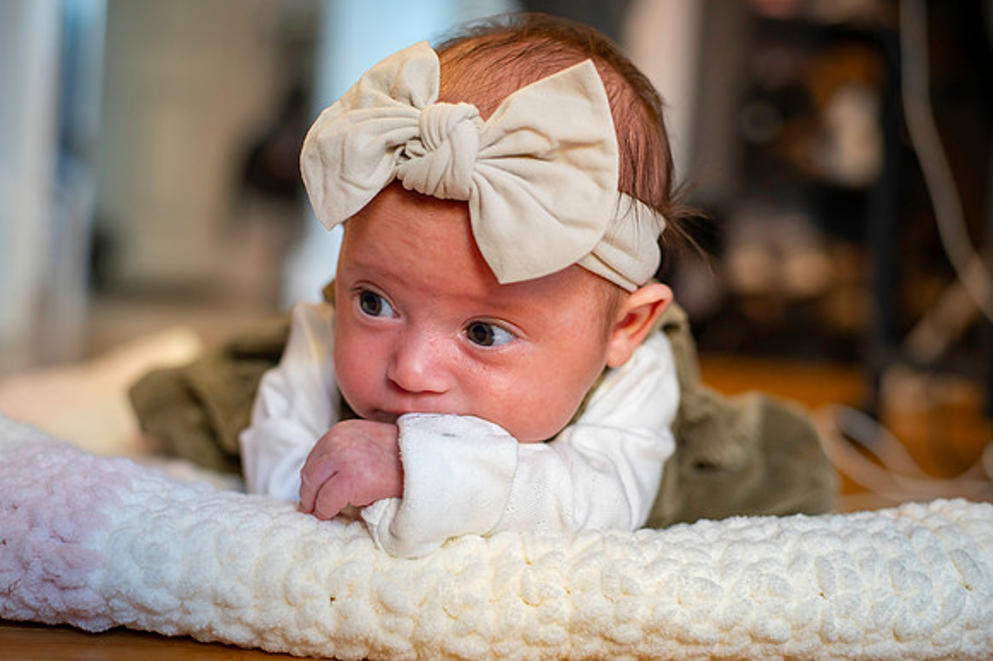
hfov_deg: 39.6
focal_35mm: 50
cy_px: 330
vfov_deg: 27.0
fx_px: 1378
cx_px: 496
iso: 1000
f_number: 3.2
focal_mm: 50
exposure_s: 1/60
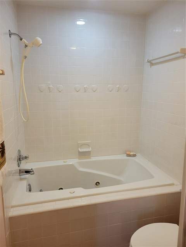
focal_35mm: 26
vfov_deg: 67.3
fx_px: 186
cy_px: 124
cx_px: 93
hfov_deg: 53.1
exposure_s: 1/120
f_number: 1.8
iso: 250
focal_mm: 5.4
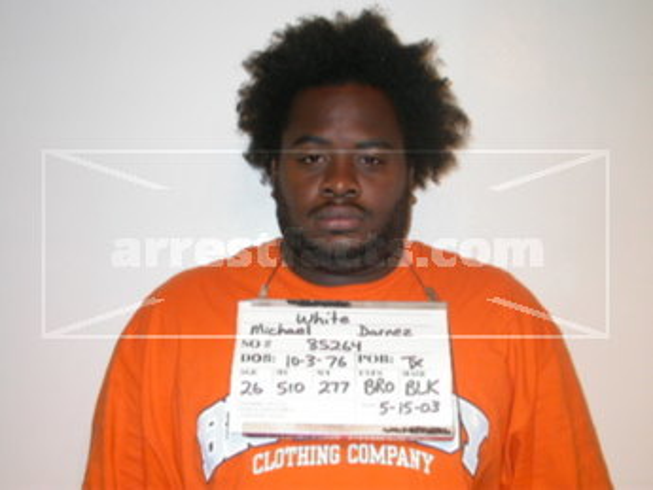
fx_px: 1057
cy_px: 245
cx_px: 326
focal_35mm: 56
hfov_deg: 34.3
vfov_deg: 26.1
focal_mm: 11.6
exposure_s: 1/60.3
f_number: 3
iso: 100
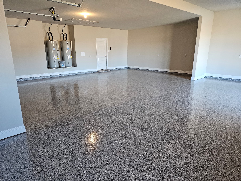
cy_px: 90
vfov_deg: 58.9
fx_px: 160
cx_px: 120
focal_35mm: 23
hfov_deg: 73.9
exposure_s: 1/120
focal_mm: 5.4
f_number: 1.8
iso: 400
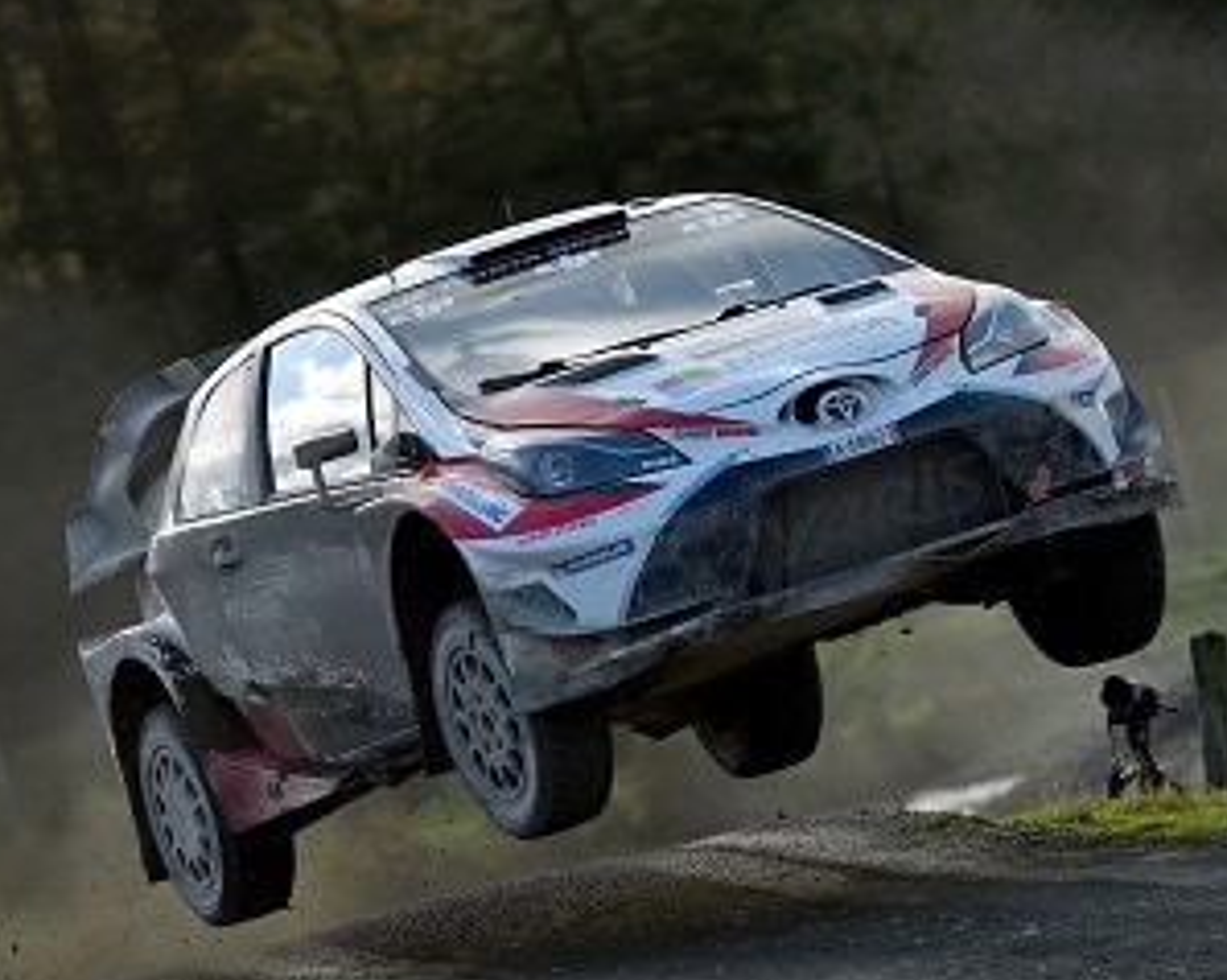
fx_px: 9290
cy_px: 560
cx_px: 601
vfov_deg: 6.0
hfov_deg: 7.6
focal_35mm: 256
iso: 320
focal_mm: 185
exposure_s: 1/2000
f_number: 4
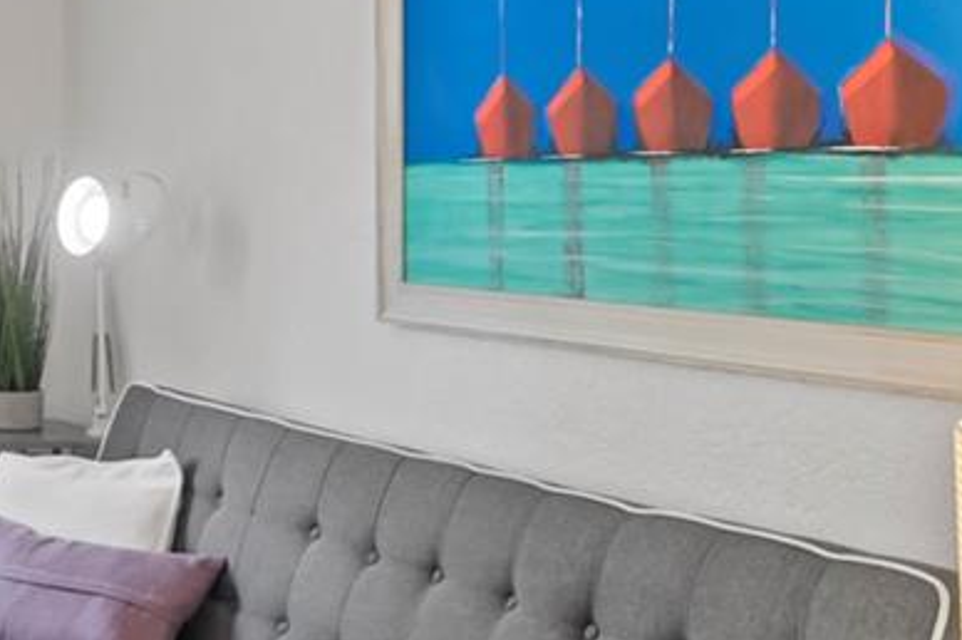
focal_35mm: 66
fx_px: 1762
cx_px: -642
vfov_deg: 20.5
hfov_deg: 22.3
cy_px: 179
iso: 800
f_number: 4
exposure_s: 1/13
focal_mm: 16
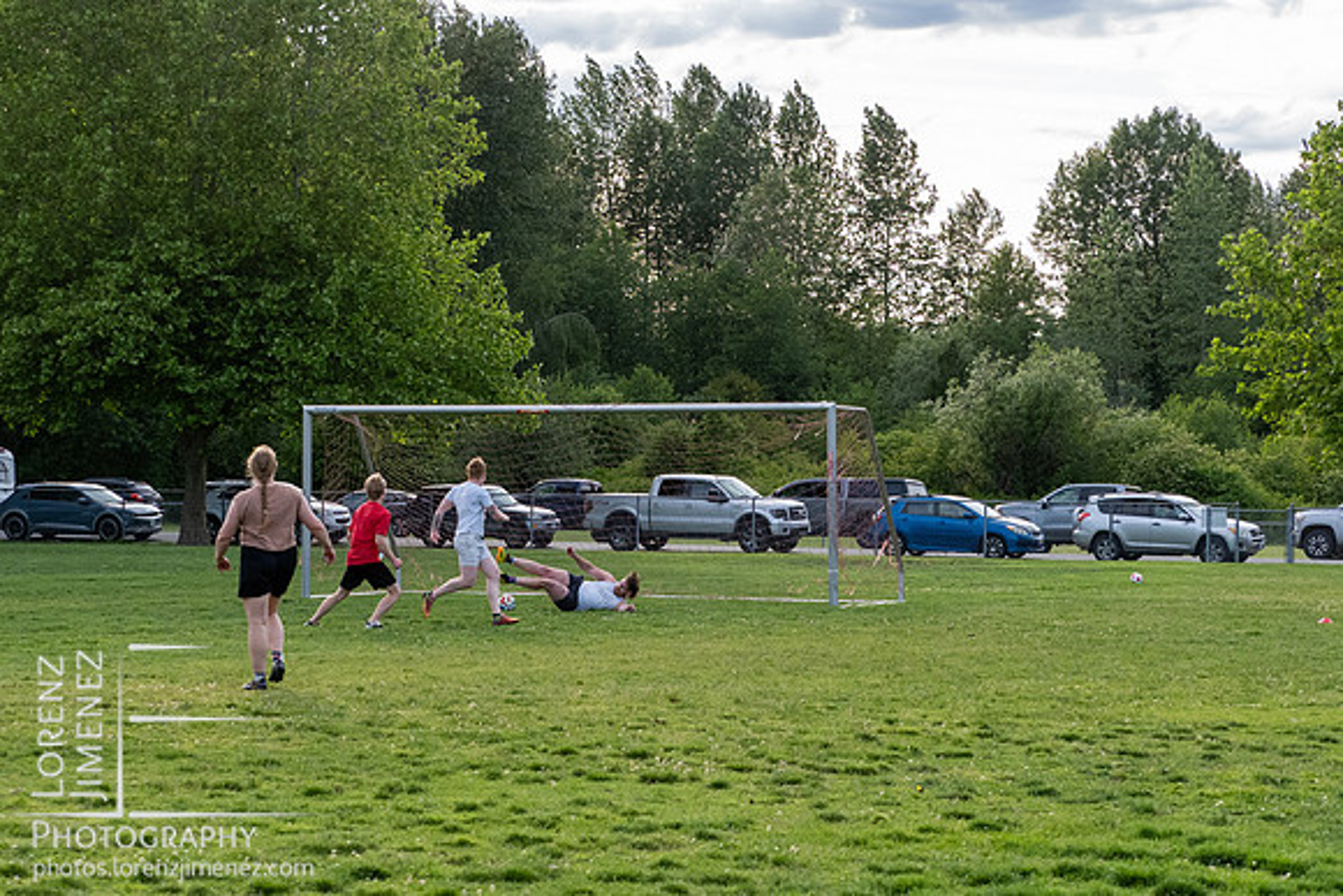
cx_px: 634
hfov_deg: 20.6
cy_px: 532
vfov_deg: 13.9
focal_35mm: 99
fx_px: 3687
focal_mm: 45
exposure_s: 1/1250
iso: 1000
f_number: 4.5
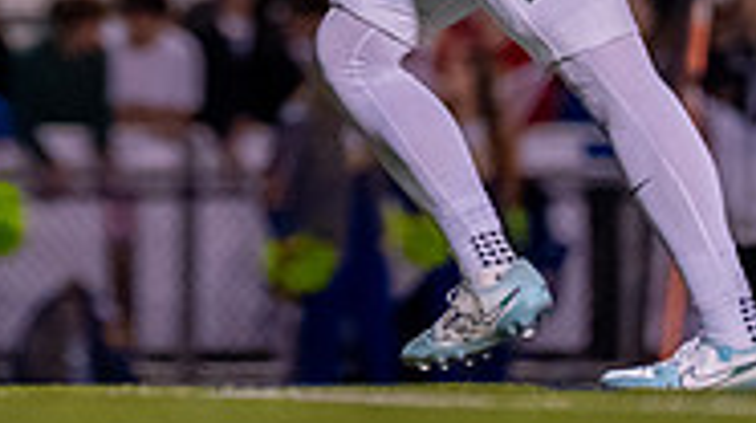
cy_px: -367
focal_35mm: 823
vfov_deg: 1.5
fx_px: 16474
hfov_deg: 2.6
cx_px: 229
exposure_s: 1/1000
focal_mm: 200
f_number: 2.8
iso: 5000
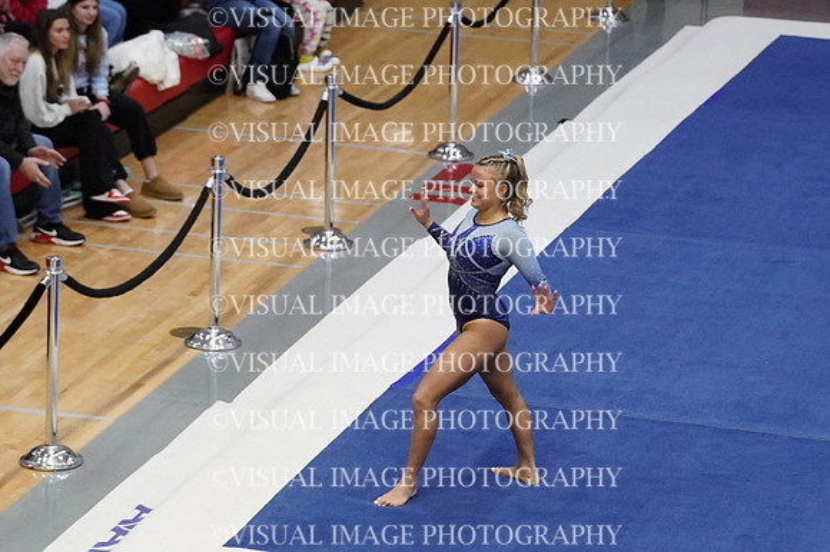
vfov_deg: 8.0
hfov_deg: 12.0
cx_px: 415
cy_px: 276
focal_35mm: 172
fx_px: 3963
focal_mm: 115
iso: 12800
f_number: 4
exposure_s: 1/800
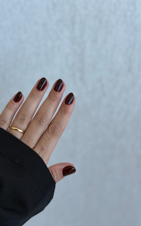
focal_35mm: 51
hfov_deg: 25.3
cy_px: 113
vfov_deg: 39.6
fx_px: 314
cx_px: 57
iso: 64
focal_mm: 6.76
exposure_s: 1/455
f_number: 1.78
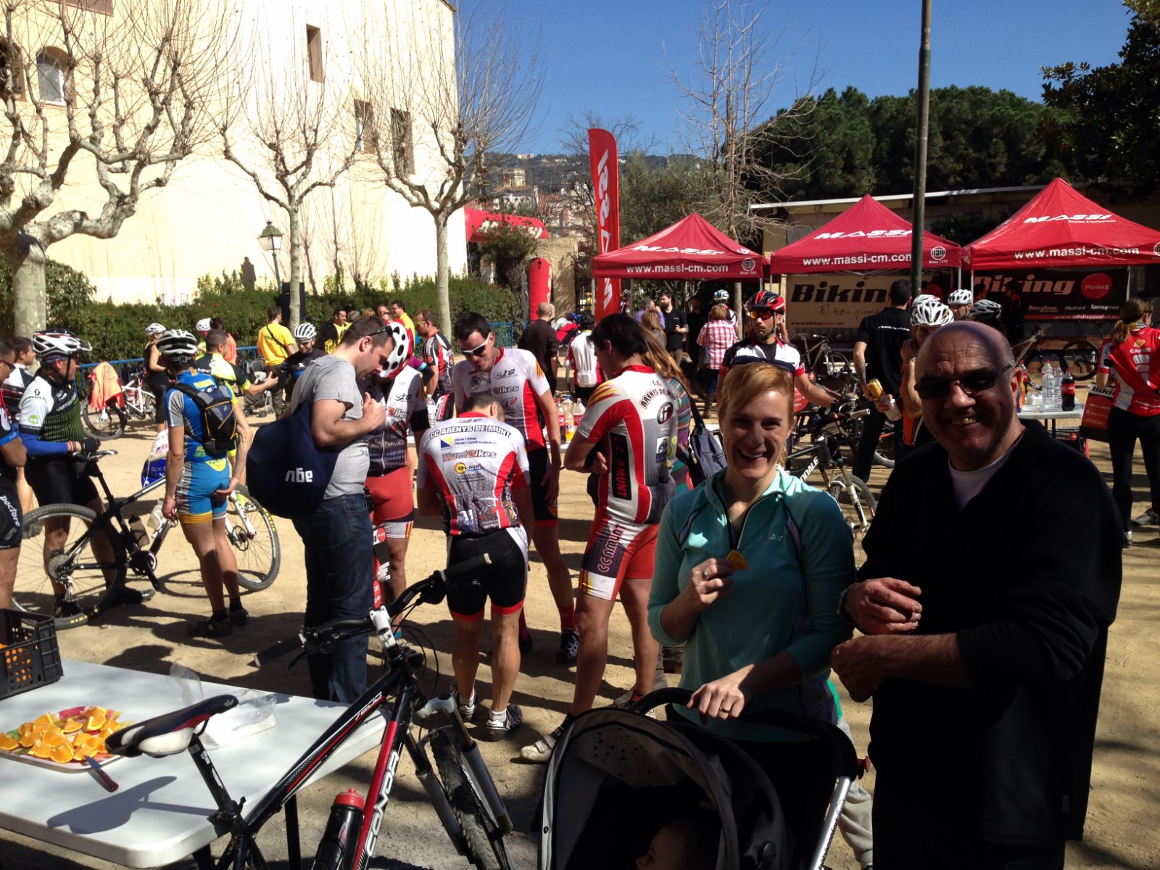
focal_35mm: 33
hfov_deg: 55.4
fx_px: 1106
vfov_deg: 42.9
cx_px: 580
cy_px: 435
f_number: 2.4
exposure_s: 1/1323
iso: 50
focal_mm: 4.12
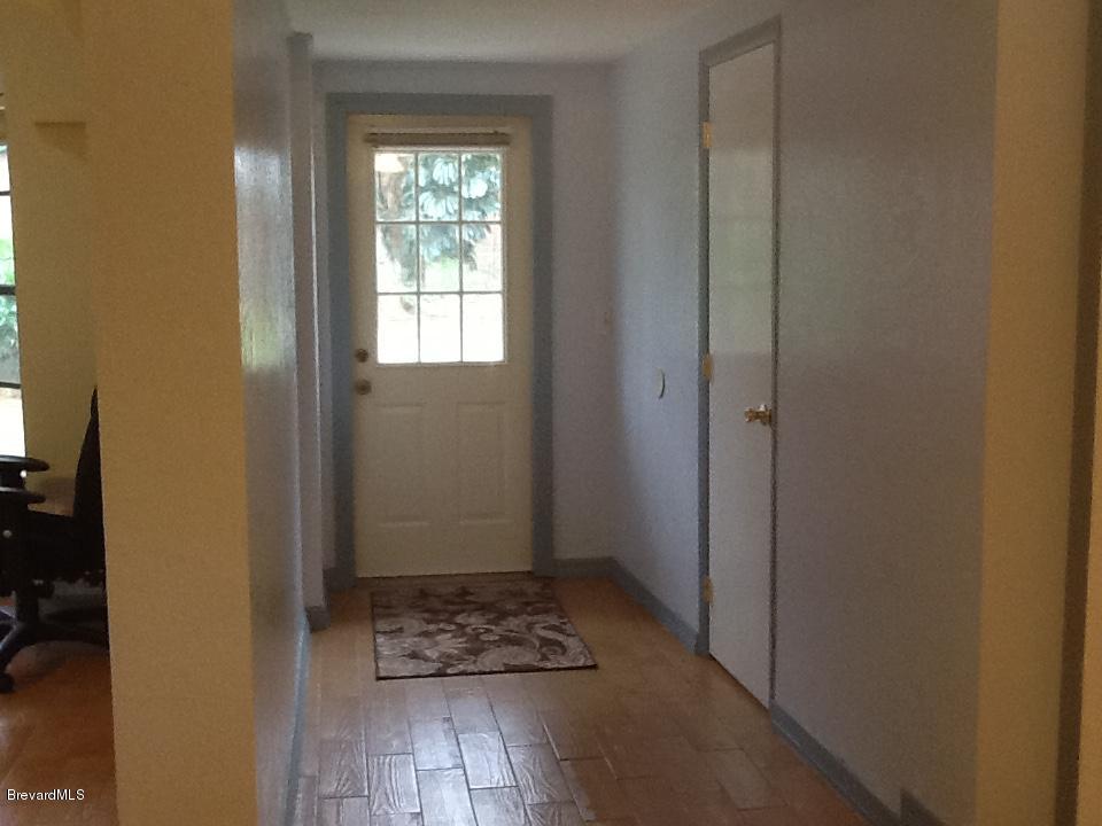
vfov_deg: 32.9
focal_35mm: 44
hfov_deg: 42.9
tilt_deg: -8.3
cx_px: 551
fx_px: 1401
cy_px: 413
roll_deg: +0.0
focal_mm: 2.03
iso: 100
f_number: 2.4
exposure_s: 1/30
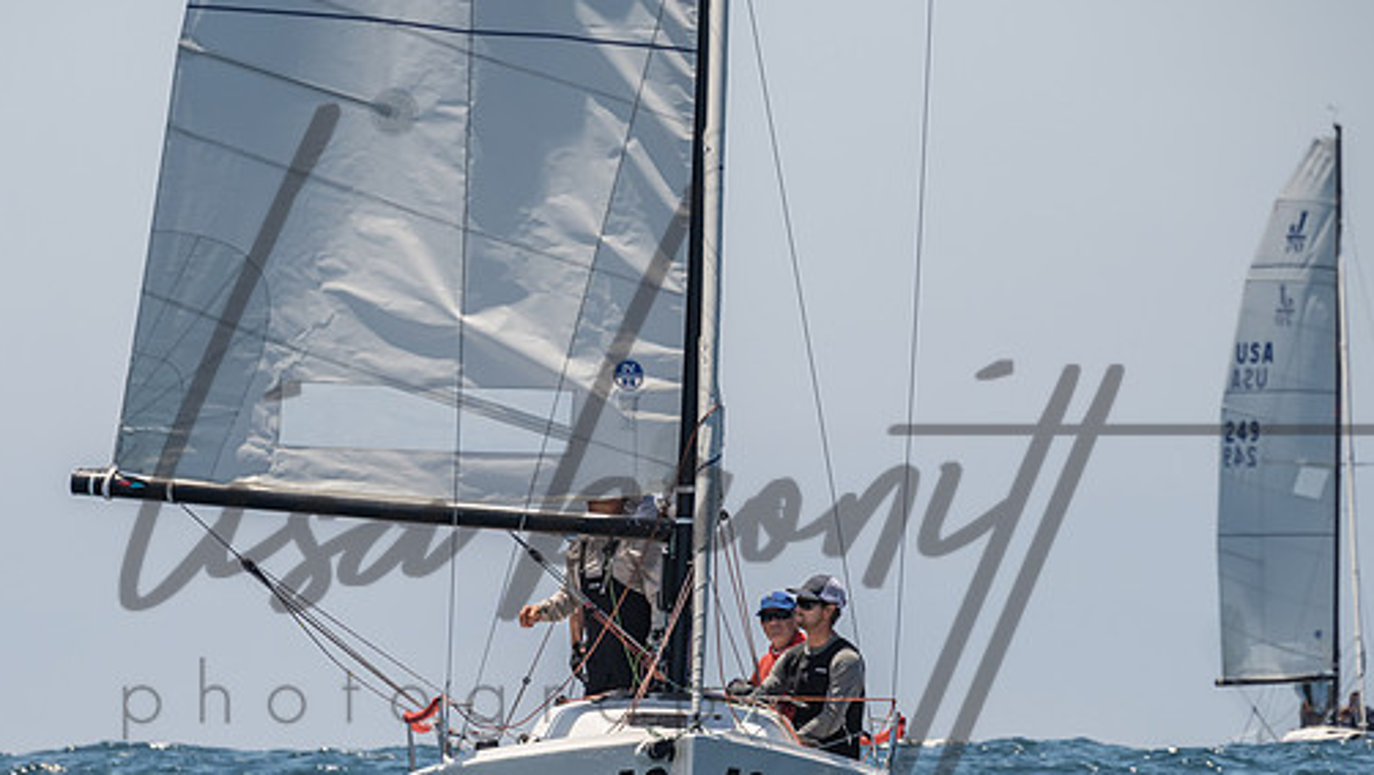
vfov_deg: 3.4
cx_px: 541
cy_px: 564
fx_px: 13196
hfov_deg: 6.0
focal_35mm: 362
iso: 400
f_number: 6.3
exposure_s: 1/1000
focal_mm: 200
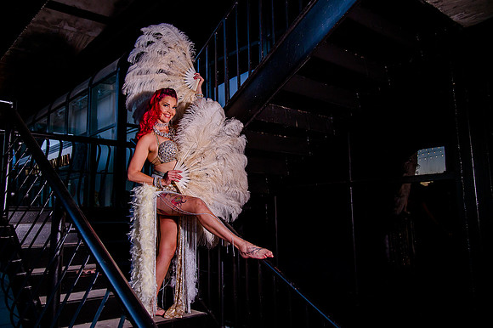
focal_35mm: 30
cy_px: 152
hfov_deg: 61.8
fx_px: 411
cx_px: 234
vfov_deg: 43.5
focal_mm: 28
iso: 640
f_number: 4
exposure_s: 1/500
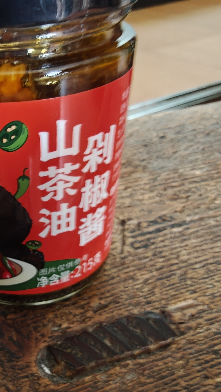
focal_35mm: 35
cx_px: 60
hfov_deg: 33.2
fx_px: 364
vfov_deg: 56.6
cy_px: 198
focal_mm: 2.3
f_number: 2
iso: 2500
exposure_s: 1/20
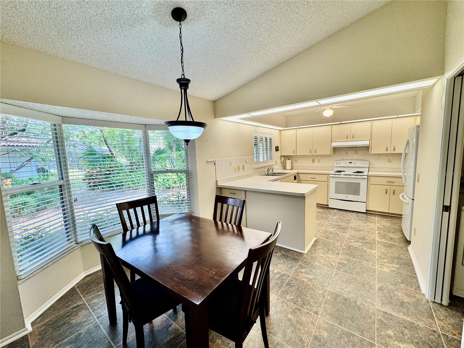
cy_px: 174
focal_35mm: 14
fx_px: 188
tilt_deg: -6.9
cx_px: 232
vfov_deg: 85.7
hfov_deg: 102.1
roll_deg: +1.9
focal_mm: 2.22
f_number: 2.2
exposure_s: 1/120
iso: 64
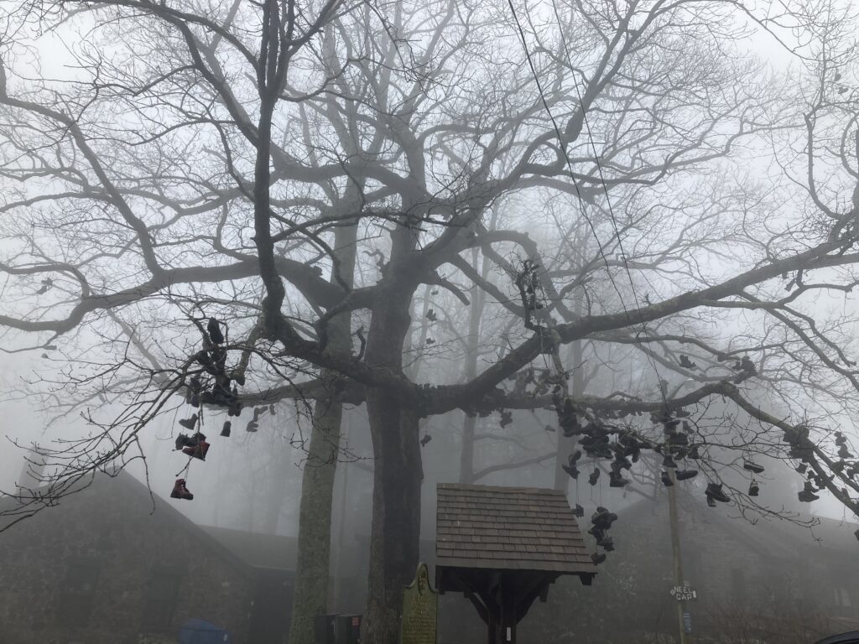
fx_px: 695
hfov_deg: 63.4
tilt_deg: +25.7
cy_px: 322
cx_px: 430
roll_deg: -4.7
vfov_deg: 49.7
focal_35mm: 28
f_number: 1.8
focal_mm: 3.99
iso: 20
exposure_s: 1/361
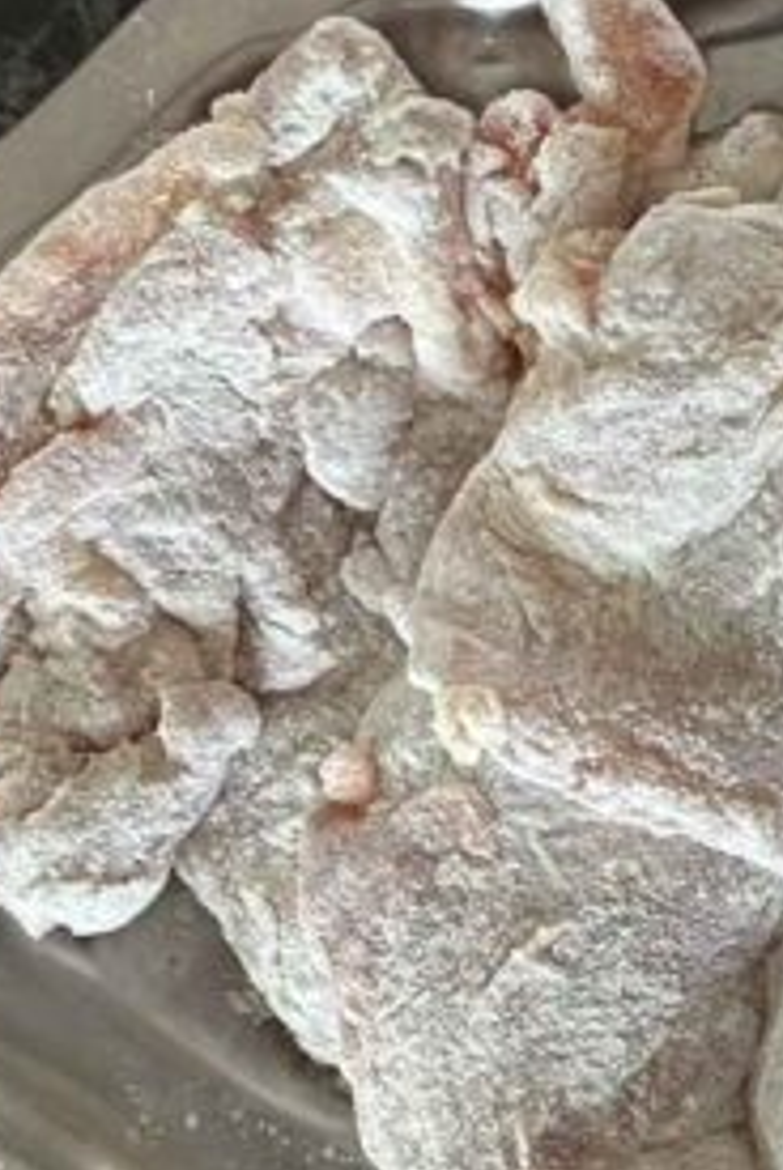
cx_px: 1094
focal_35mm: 145
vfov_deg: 14.1
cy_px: 651
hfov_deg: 9.3
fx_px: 4718
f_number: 1.78
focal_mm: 6.86
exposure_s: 1/40
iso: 500
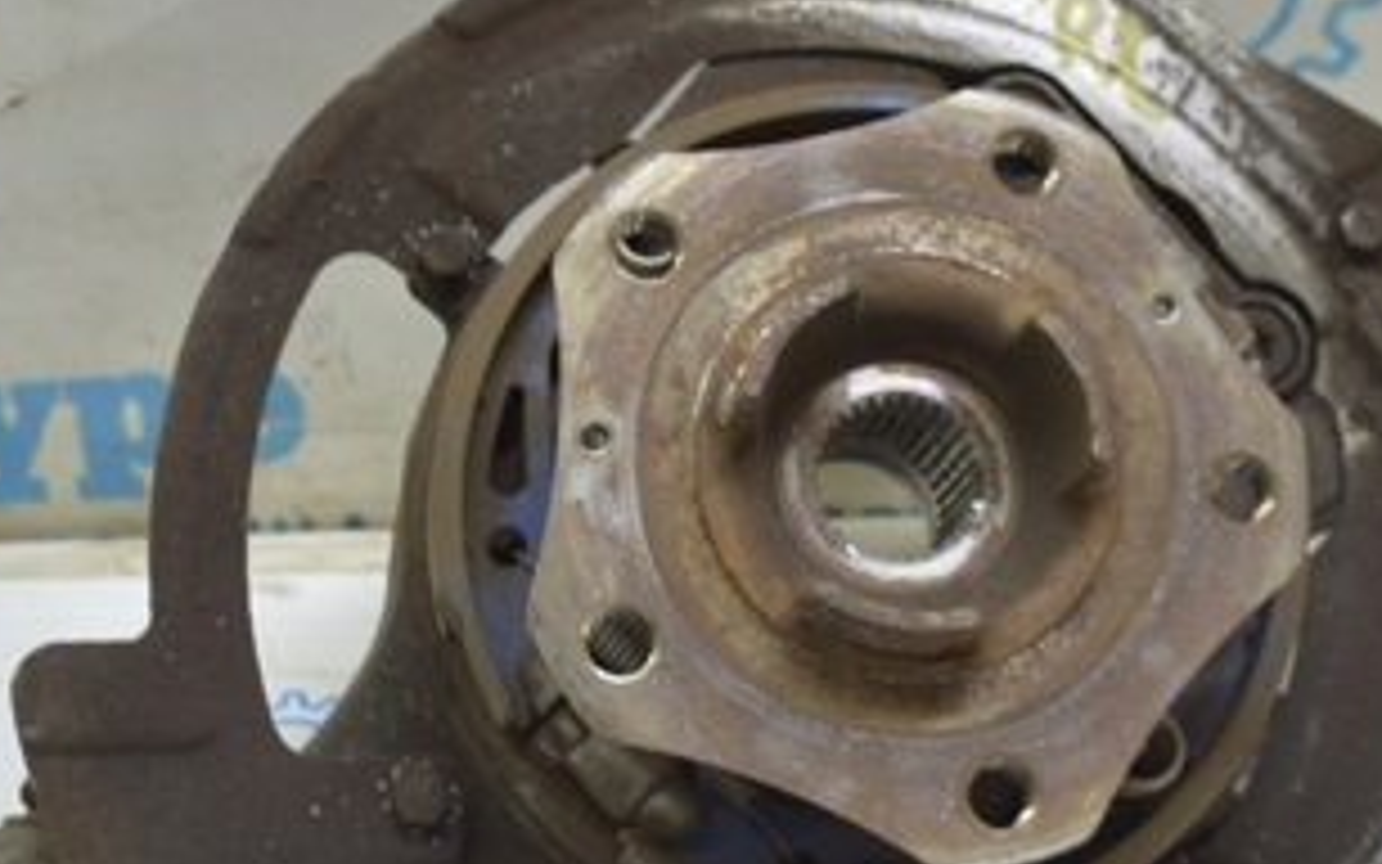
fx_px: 3353
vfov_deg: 14.7
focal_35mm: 89
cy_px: 344
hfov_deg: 23.3
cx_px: 792
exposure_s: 1/20
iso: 400
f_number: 5.6
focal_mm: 28
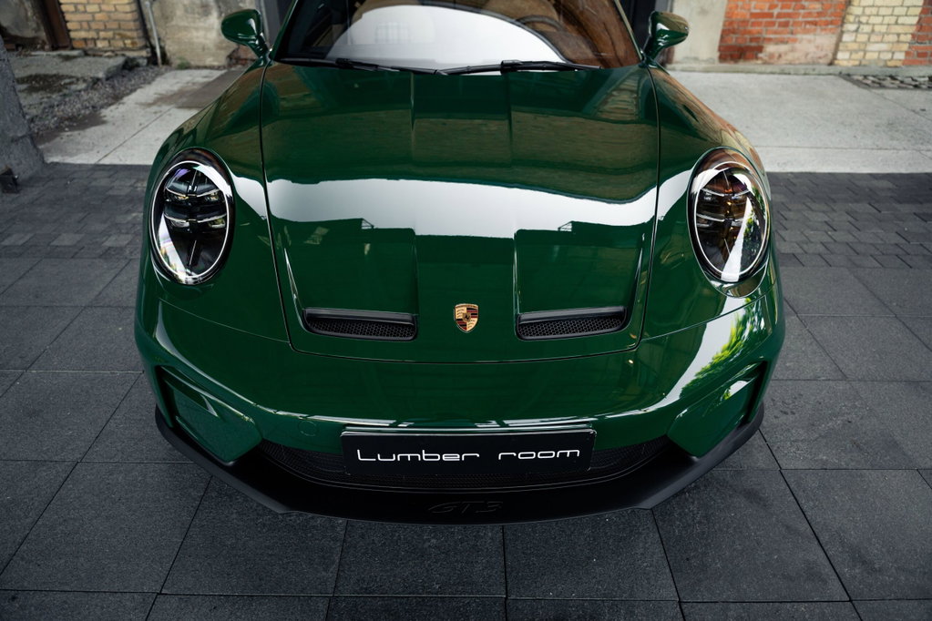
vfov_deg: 53.1
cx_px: 466
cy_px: 310
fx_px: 621
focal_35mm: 24
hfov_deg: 73.7
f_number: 2.8
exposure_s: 1/250
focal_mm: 24
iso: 500
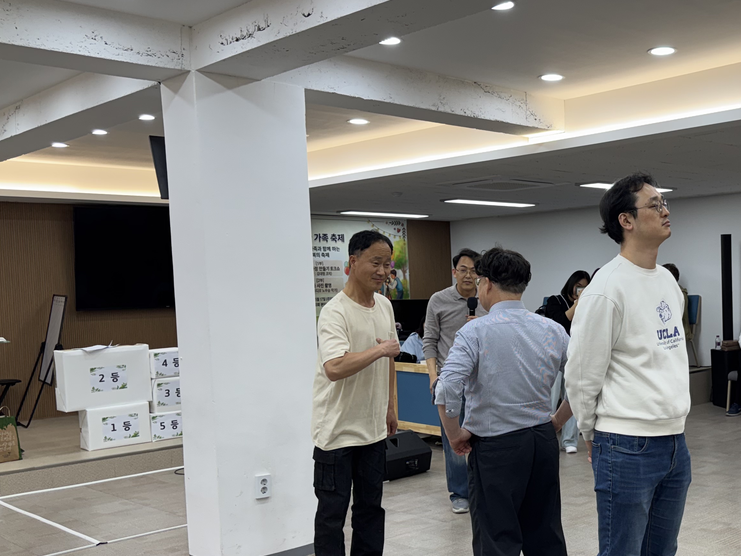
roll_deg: +1.2
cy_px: 335
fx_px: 899
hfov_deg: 42.5
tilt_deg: -3.2
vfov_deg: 34.2
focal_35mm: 42
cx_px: 605
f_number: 1.78
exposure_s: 1/120
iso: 64
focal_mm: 6.76
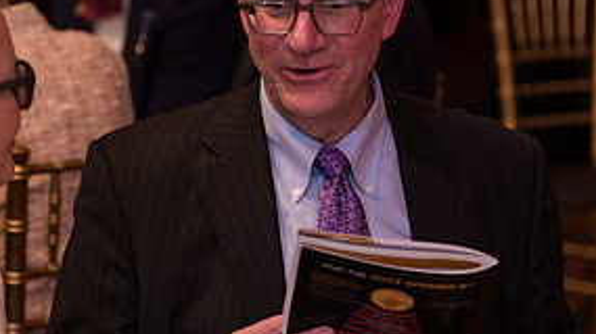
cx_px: 321
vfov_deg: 6.1
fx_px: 3128
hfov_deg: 10.9
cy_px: 152
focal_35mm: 198
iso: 3200
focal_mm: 92
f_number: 3.2
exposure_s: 1/200
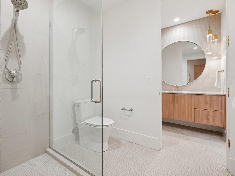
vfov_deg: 74.7
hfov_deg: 91.0
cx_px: 116
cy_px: 88
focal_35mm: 17
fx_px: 115
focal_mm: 15
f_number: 11
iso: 100
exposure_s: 1
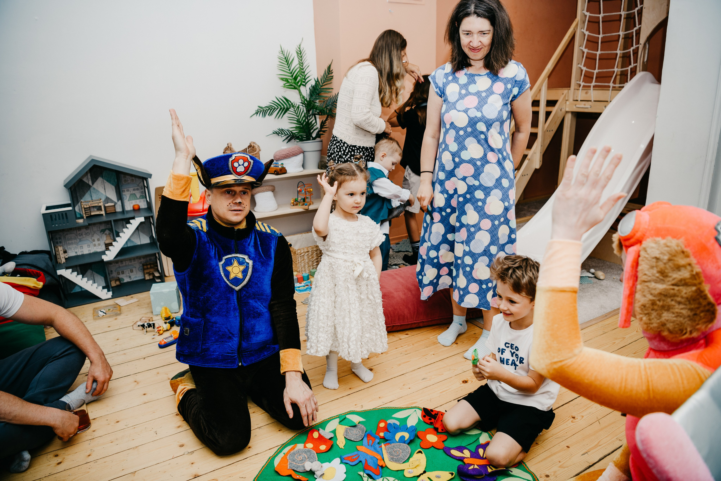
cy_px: 240
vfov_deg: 53.1
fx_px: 481
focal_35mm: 24
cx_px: 360
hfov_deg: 73.7
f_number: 3.2
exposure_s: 1/160
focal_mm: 24
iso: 160
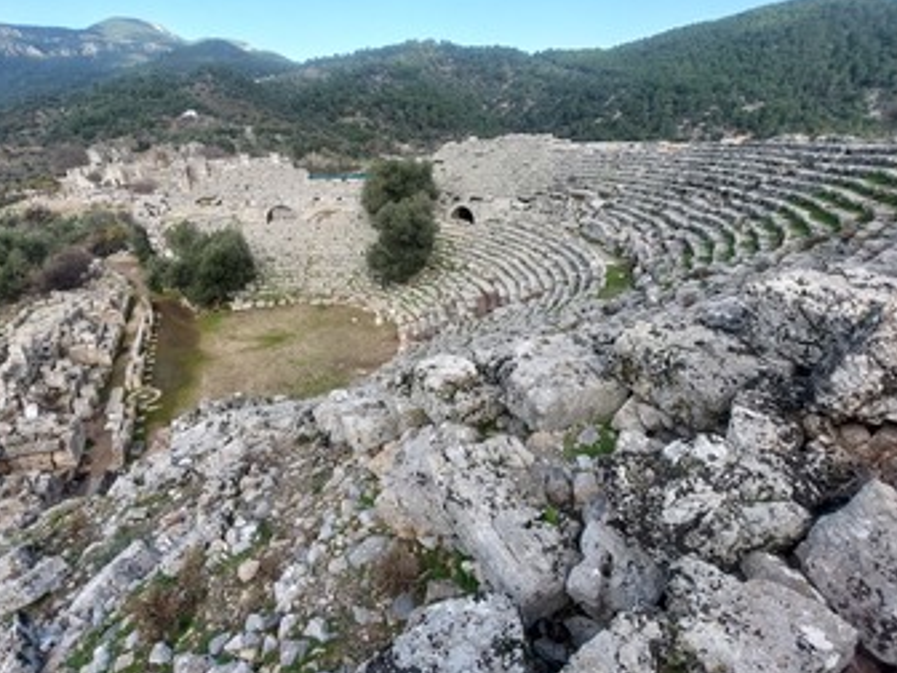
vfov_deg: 74.7
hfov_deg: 90.4
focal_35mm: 17
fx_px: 441
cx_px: 382
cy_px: 336
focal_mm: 1.74
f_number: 2.2
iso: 50
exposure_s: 1/596
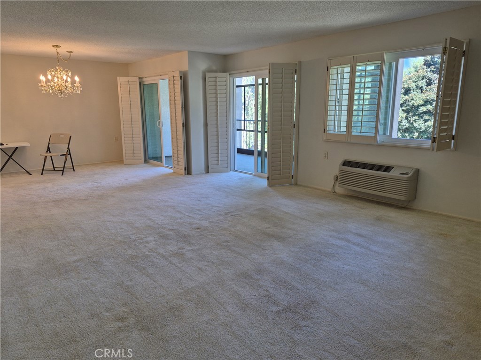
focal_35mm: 23
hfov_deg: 73.9
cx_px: 240
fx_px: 320
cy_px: 180
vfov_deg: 58.9
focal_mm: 5.4
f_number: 1.8
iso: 100
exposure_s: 1/120
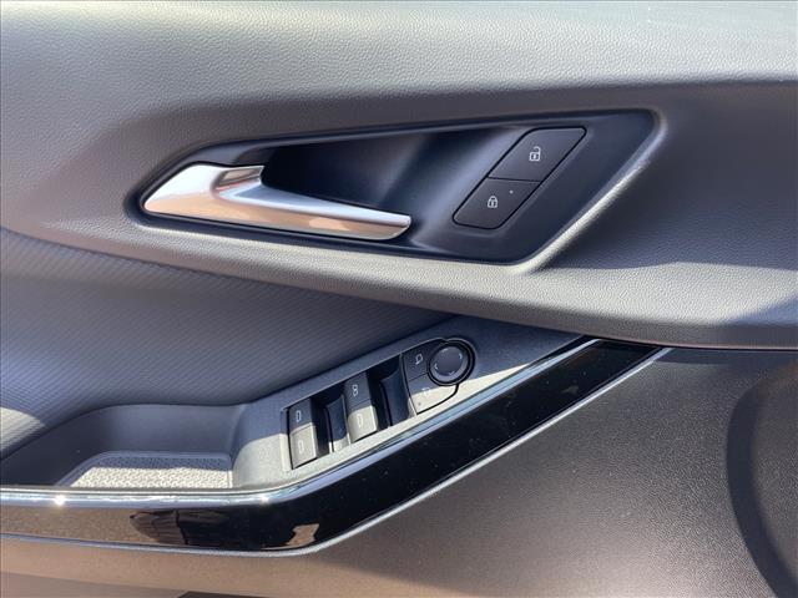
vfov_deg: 53.1
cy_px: 299
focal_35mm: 26
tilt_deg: -37.8
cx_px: 399
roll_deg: +1.4
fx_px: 599
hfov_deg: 67.3
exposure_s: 1/192
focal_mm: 4.2
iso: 32
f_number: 1.6
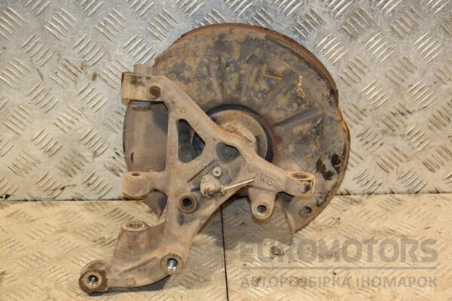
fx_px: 904
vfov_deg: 18.9
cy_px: 150
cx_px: 226
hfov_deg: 28.1
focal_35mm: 72
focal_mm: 48
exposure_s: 1/160
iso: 800
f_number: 4.8
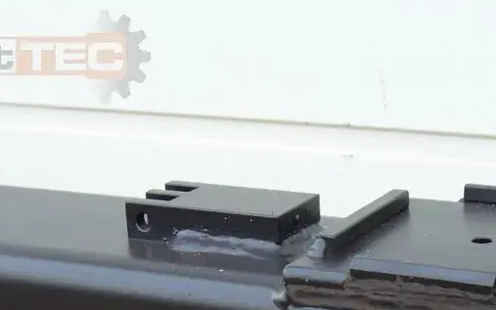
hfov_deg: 19.4
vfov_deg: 12.0
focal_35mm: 107
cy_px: 372
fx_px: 1447
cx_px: 348
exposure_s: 1/80
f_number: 3
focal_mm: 6.4
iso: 100
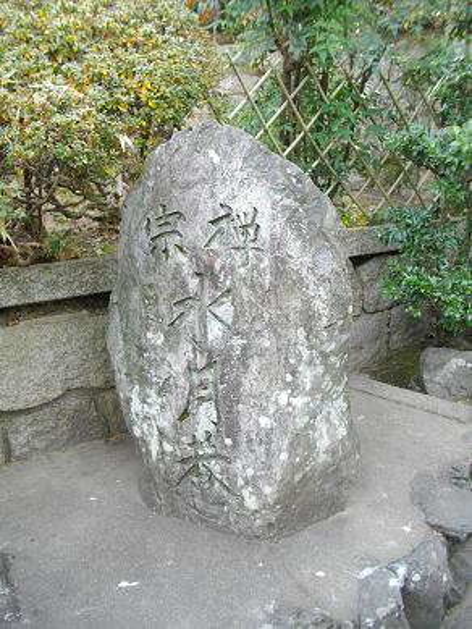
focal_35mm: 32
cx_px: 236
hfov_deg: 44.2
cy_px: 314
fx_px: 581
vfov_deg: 56.8
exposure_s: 1/100
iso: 200
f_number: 2.9
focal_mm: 5.7
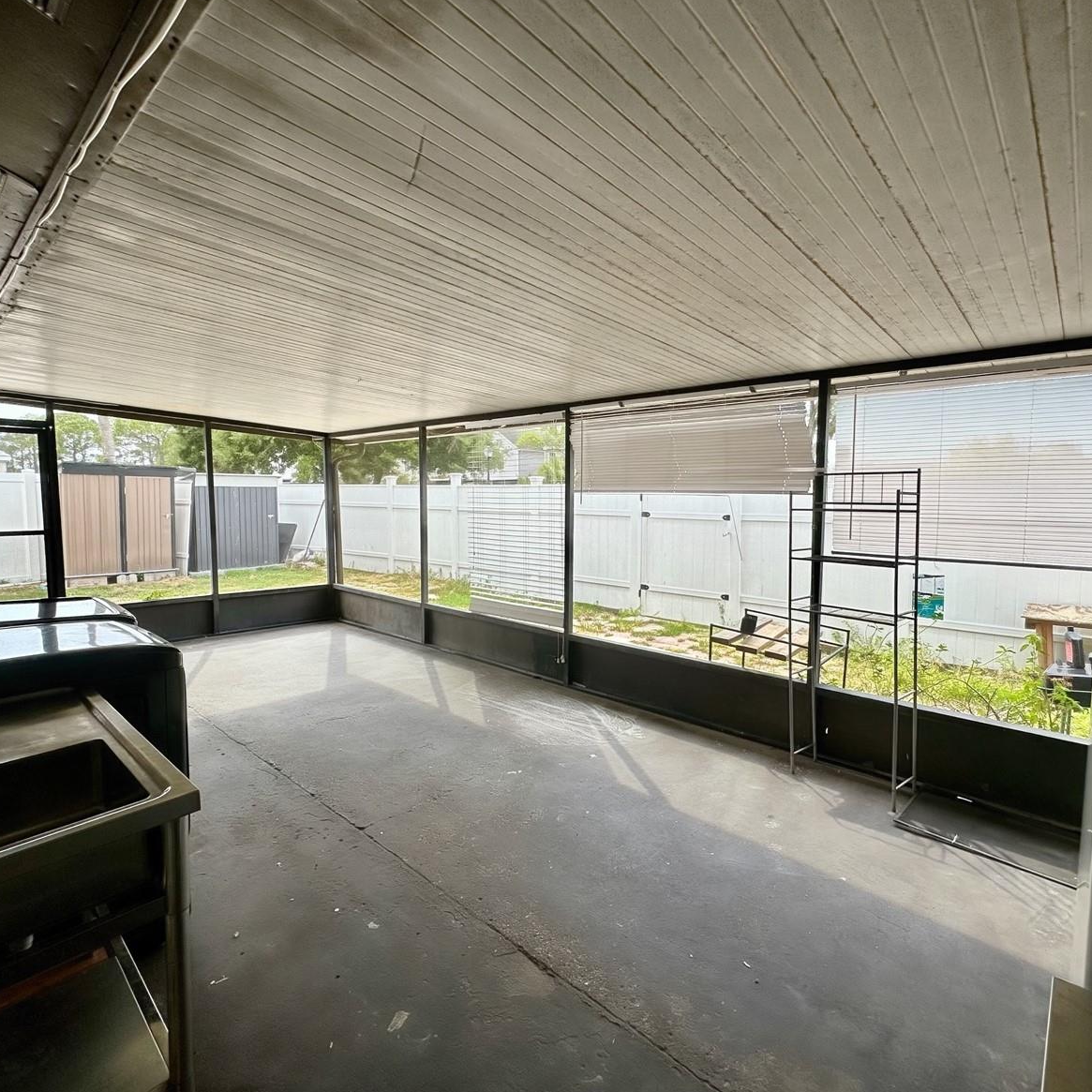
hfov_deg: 83.5
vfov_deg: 84.0
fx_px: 607
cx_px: 618
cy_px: 536
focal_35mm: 17
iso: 40
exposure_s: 1/527
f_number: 2.2
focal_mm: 2.22
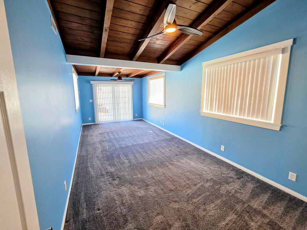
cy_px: 114
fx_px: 124
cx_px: 155
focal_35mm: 14
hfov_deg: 102.1
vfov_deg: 85.7
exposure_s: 1/120
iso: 160
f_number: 1.9
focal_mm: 2.2
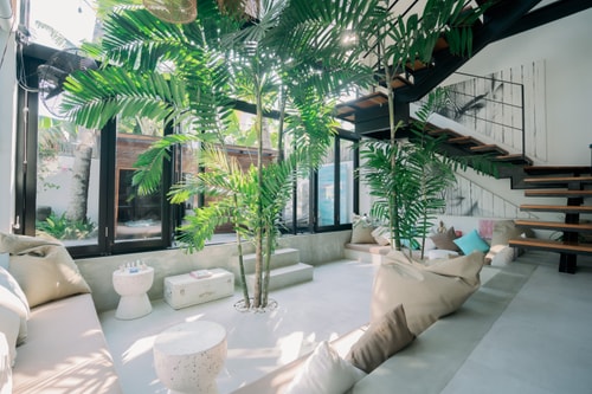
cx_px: 296
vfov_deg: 73.7
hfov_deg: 96.8
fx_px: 263
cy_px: 197
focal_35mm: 16
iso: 640
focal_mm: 16
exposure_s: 1/200
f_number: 4
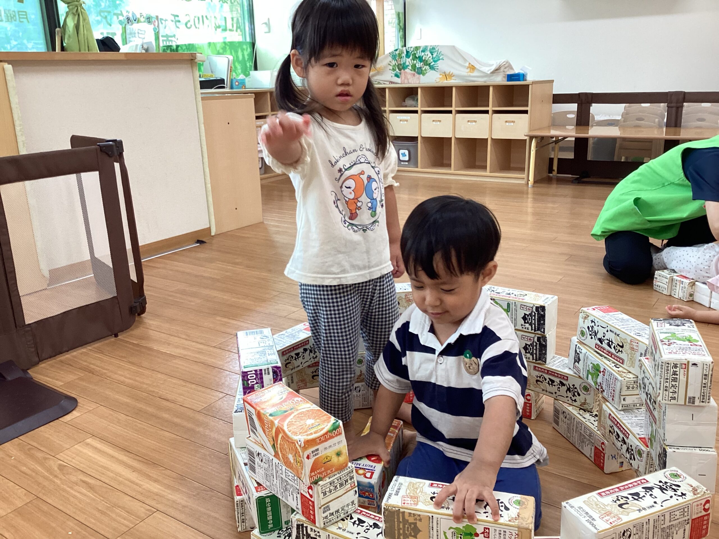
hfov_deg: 58.4
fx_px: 644
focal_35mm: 31
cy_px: 270
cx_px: 360
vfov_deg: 45.4
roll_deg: +2.8
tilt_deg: -17.4
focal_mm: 3.3
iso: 80
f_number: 2.4
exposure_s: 1/60
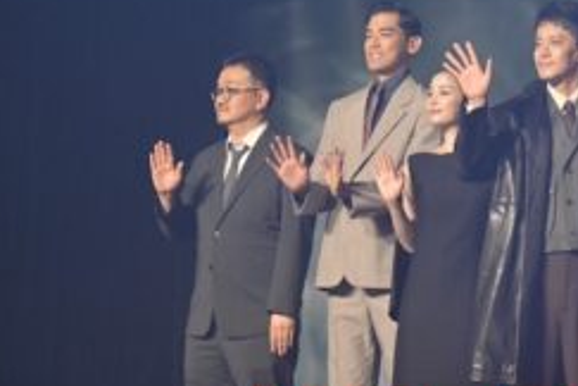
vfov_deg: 4.9
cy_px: 50
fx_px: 4479
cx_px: 718
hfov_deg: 7.3
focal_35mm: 279
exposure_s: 1/320
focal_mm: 87
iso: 1400
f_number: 2.8
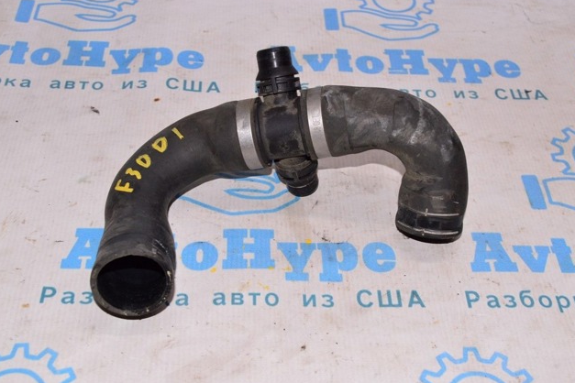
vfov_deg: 26.0
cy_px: 192
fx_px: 830
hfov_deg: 38.2
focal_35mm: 52
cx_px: 289
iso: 1600
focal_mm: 34
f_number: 8
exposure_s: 1/200
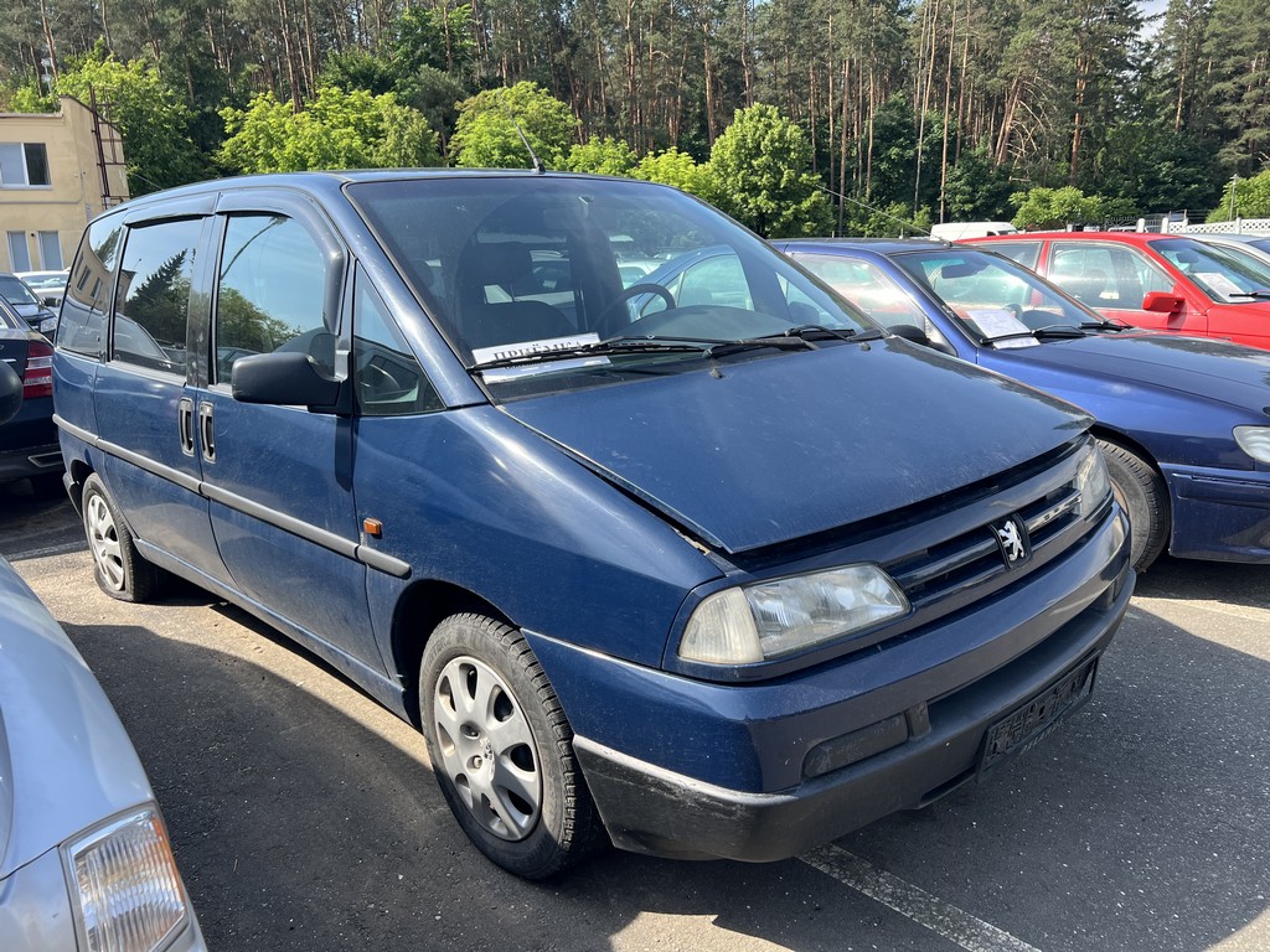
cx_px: 635
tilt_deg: -11.9
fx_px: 954
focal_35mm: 26
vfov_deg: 53.1
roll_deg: +1.5
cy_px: 476
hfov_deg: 67.3
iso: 50
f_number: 1.5
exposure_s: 1/1124
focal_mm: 5.7
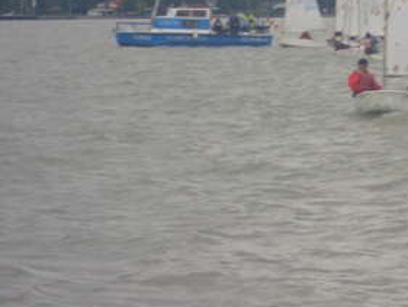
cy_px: 63
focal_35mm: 239
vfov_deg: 6.2
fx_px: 2818
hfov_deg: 8.3
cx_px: 314
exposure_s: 1/160
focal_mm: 17.4
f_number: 7.7
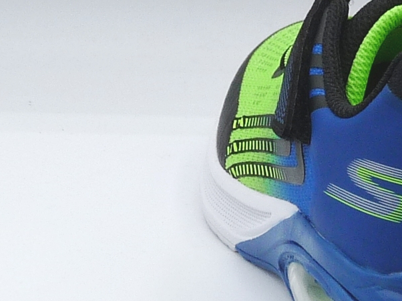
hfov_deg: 14.7
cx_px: 335
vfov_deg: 11.1
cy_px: 155
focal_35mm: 133
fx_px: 1544
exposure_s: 1/200
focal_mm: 4.9
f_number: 5
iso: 100
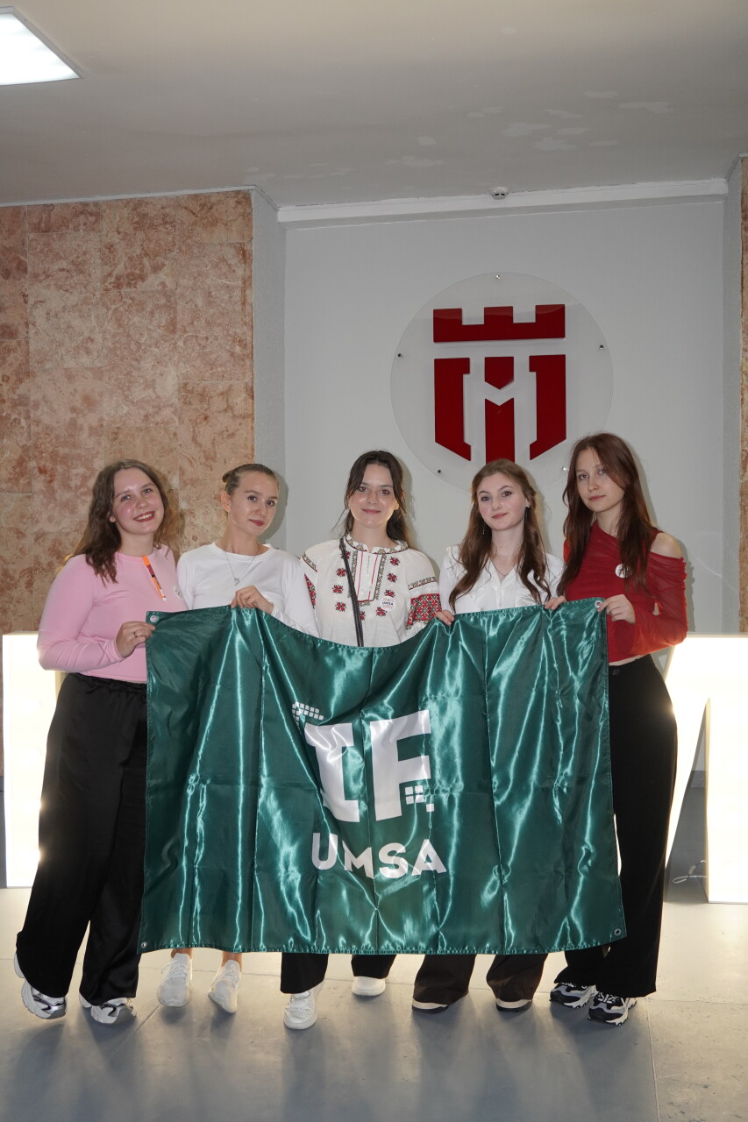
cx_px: 374
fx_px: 1216
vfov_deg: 49.6
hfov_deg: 34.2
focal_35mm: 39
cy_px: 561
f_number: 5
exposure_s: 1/125
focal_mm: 26
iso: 800
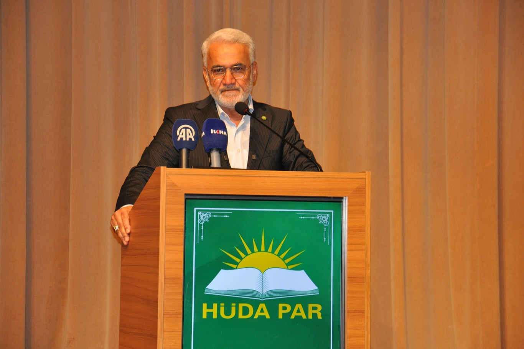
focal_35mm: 135
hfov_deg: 15.2
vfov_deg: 10.2
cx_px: 262
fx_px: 1964
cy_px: 174
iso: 800
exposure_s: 1/60
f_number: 5.6
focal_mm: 90
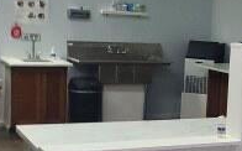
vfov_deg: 14.4
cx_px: 201
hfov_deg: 22.7
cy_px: 103
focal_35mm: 90
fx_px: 593
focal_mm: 4.3
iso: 320
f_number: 2.4
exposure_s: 1/120
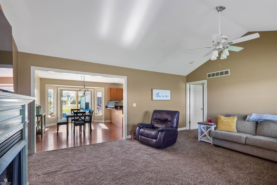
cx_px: 138
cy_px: 92
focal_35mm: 16
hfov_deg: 96.7
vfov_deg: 73.7
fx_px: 123
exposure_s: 1/8
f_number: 7.1
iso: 400
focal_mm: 16
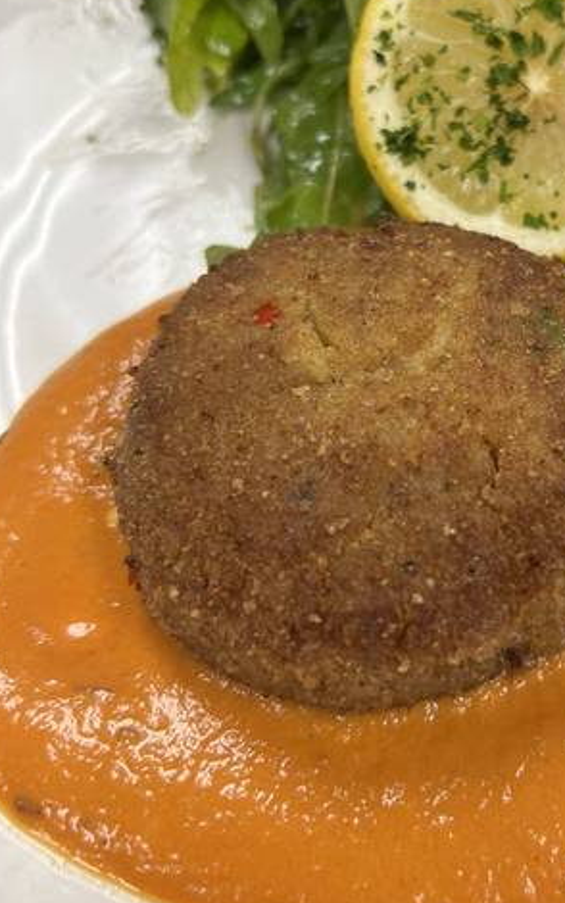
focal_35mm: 43
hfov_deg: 29.0
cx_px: 475
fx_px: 1059
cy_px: 368
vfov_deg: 46.0
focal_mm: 5.7
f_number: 1.5
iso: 125
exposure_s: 1/120
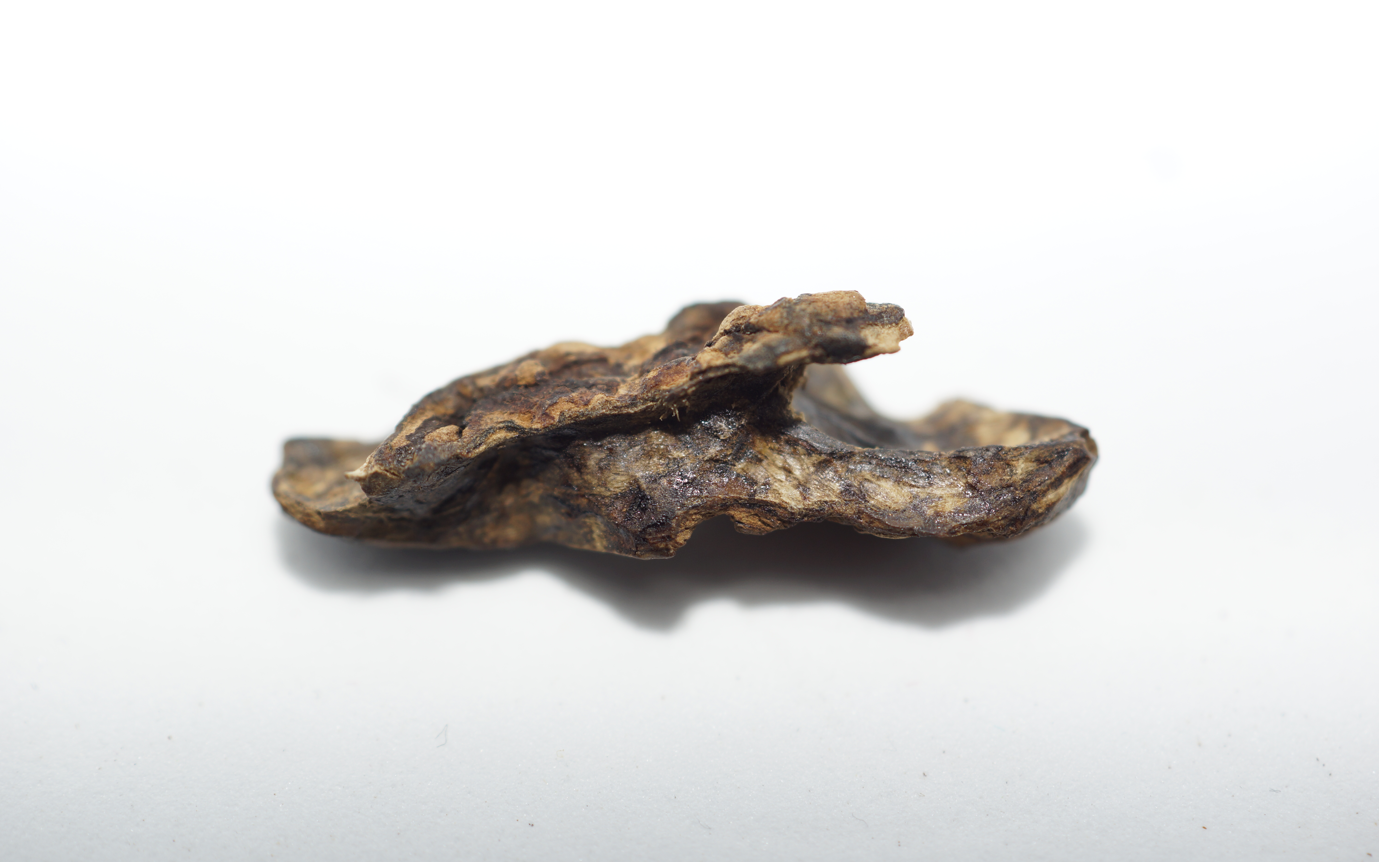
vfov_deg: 28.0
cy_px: 432
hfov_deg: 43.5
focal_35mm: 46
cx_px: 691
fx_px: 1729
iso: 100
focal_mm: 30
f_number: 4
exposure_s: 1/160
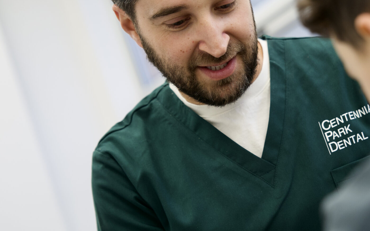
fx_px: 1129
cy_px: 99
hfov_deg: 18.4
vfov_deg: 11.7
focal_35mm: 112
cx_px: 307
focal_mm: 60
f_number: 3.2
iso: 400
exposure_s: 1/160
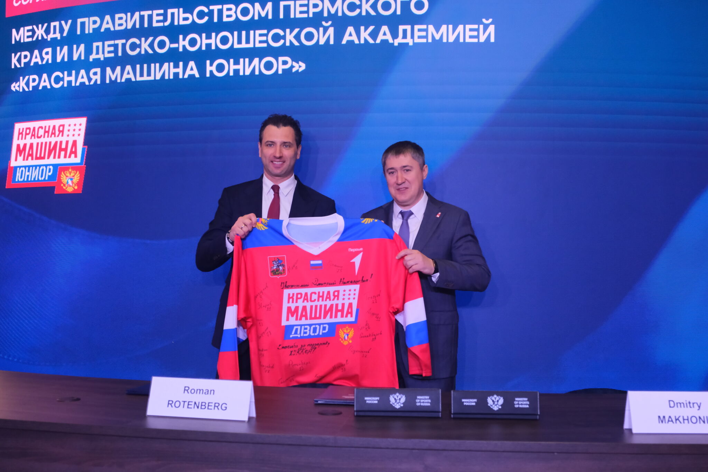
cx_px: 354
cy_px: 236
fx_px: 787
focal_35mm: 40
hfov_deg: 48.5
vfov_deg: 33.4
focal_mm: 26.6
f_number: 4
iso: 2500
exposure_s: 1/160
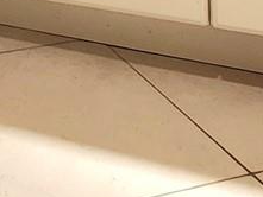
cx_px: -2
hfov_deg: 20.2
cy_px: -294
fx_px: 715
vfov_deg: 12.2
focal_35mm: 94
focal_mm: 2.2
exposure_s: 1/60.2
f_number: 2.2
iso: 200
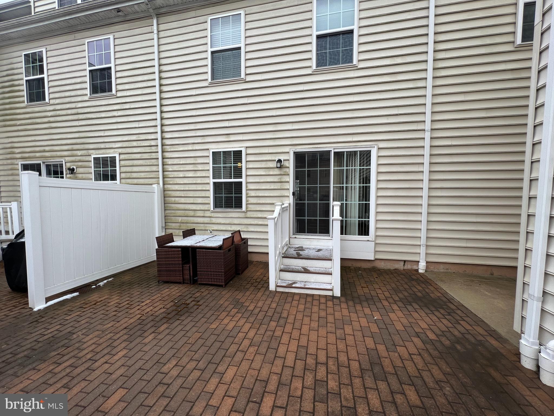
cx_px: 277
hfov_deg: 106.2
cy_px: 208
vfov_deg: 89.9
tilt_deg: -3.2
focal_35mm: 13
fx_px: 208
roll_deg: -0.2
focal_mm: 1.57
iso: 32
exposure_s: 1/117
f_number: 1.8
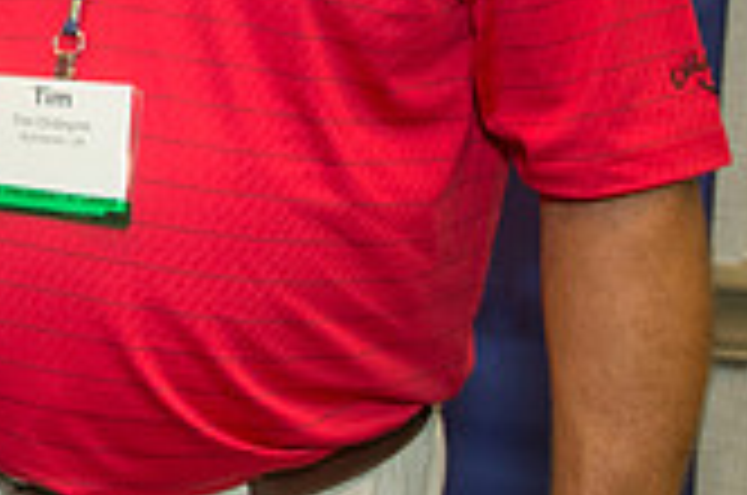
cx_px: -459
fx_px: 2175
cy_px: -63
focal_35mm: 105
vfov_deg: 12.7
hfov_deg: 17.1
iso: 1600
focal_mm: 30
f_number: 2.8
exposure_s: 1/160
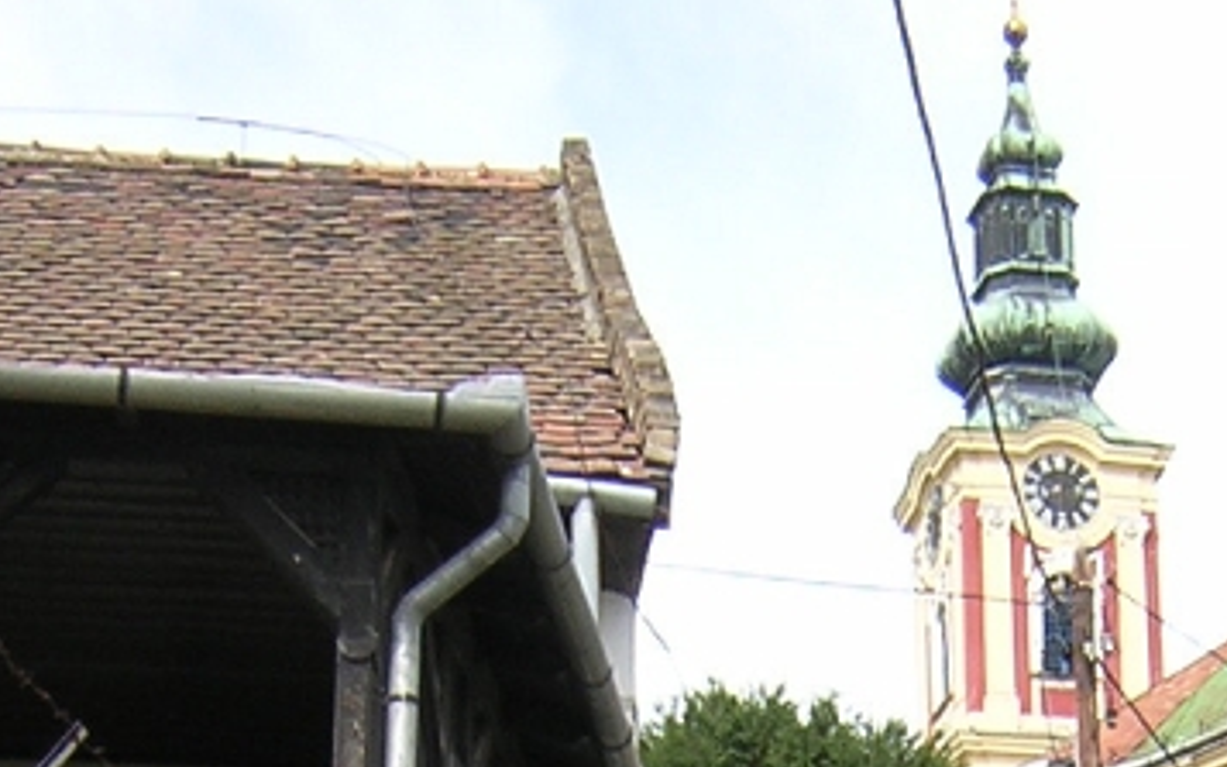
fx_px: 3577
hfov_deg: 19.4
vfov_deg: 11.6
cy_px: 1252
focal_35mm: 107
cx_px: 873
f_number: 5.2
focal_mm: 4.7
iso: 100
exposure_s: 1/142
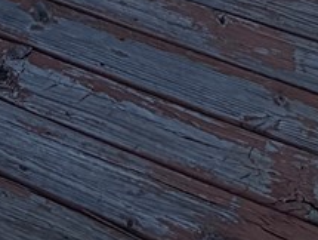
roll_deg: -0.8
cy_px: -530
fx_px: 957
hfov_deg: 18.9
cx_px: 179
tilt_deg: -6.9
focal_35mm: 104
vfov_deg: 9.8
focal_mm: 2.22
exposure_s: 1/770
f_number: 2.2
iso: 40
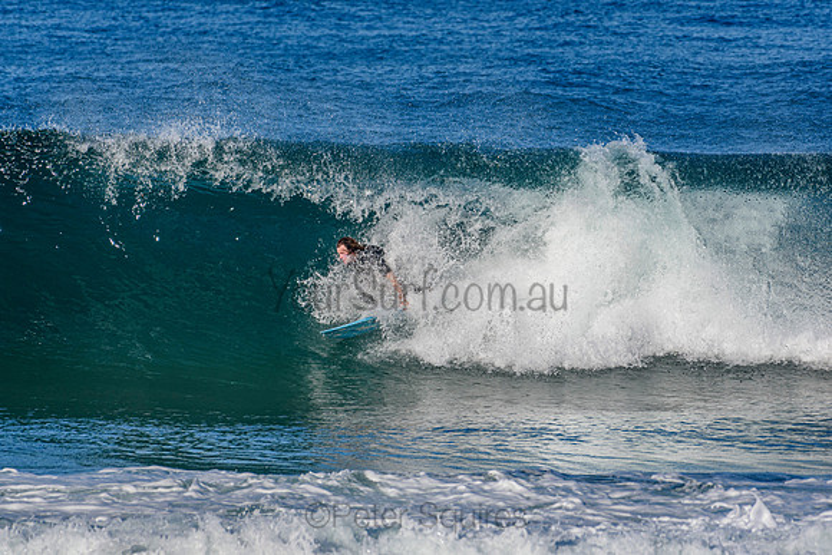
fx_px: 17337
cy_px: 278
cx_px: 416
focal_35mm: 750
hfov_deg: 2.7
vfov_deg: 1.8
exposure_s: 1/2000
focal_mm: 500
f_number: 5.6
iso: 220
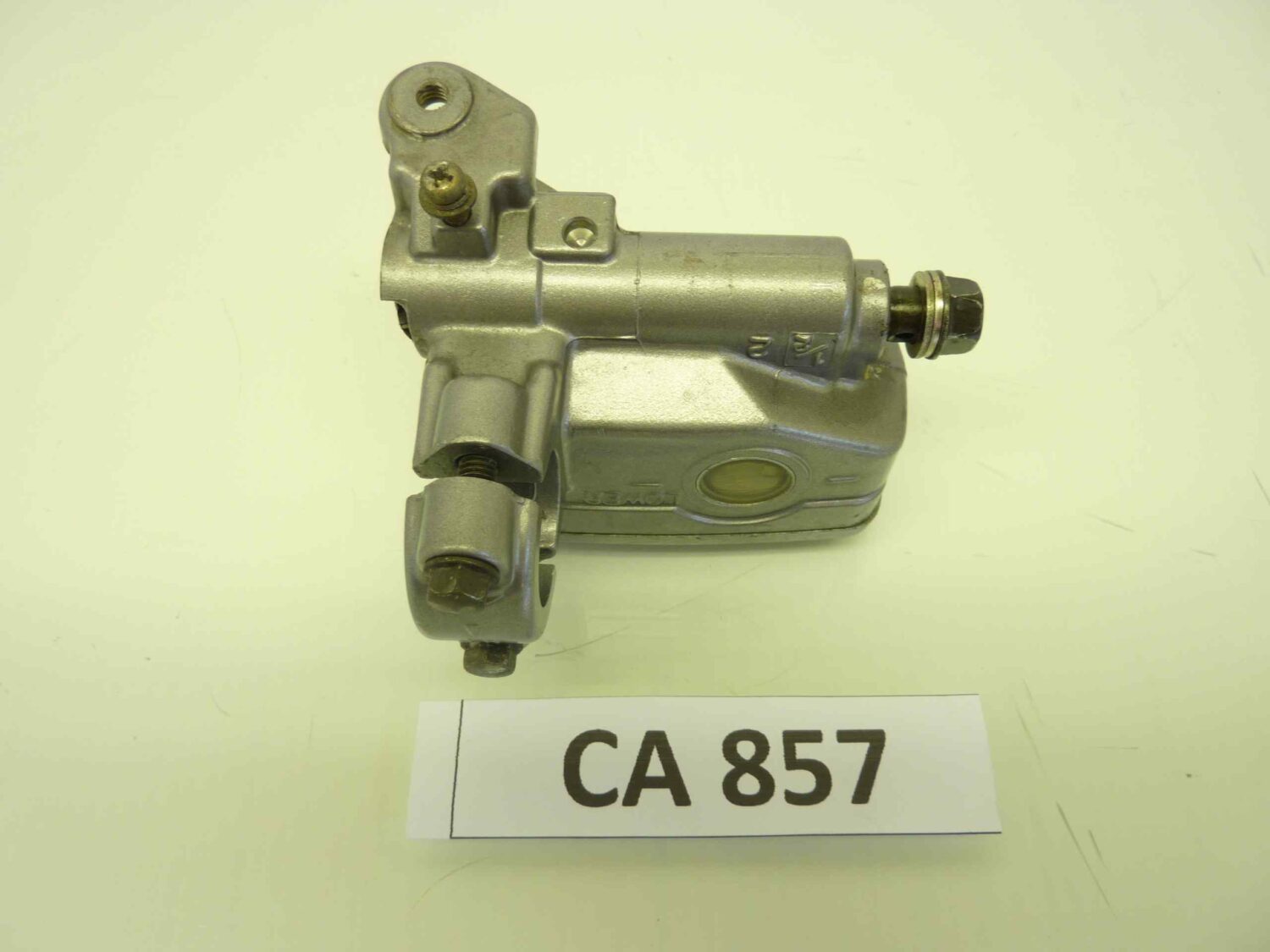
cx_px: 635
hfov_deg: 69.4
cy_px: 476
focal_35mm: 25
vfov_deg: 54.9
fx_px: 917
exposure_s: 1/25
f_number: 3.3
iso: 80
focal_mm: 4.1
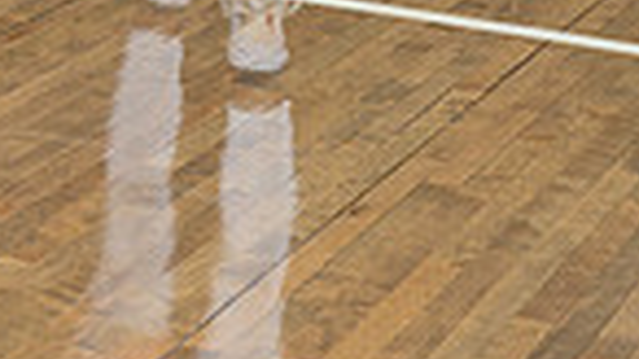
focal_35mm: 181
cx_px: 210
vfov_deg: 6.3
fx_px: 3066
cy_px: -591
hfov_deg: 11.9
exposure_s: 1/250
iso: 400
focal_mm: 56
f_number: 6.3
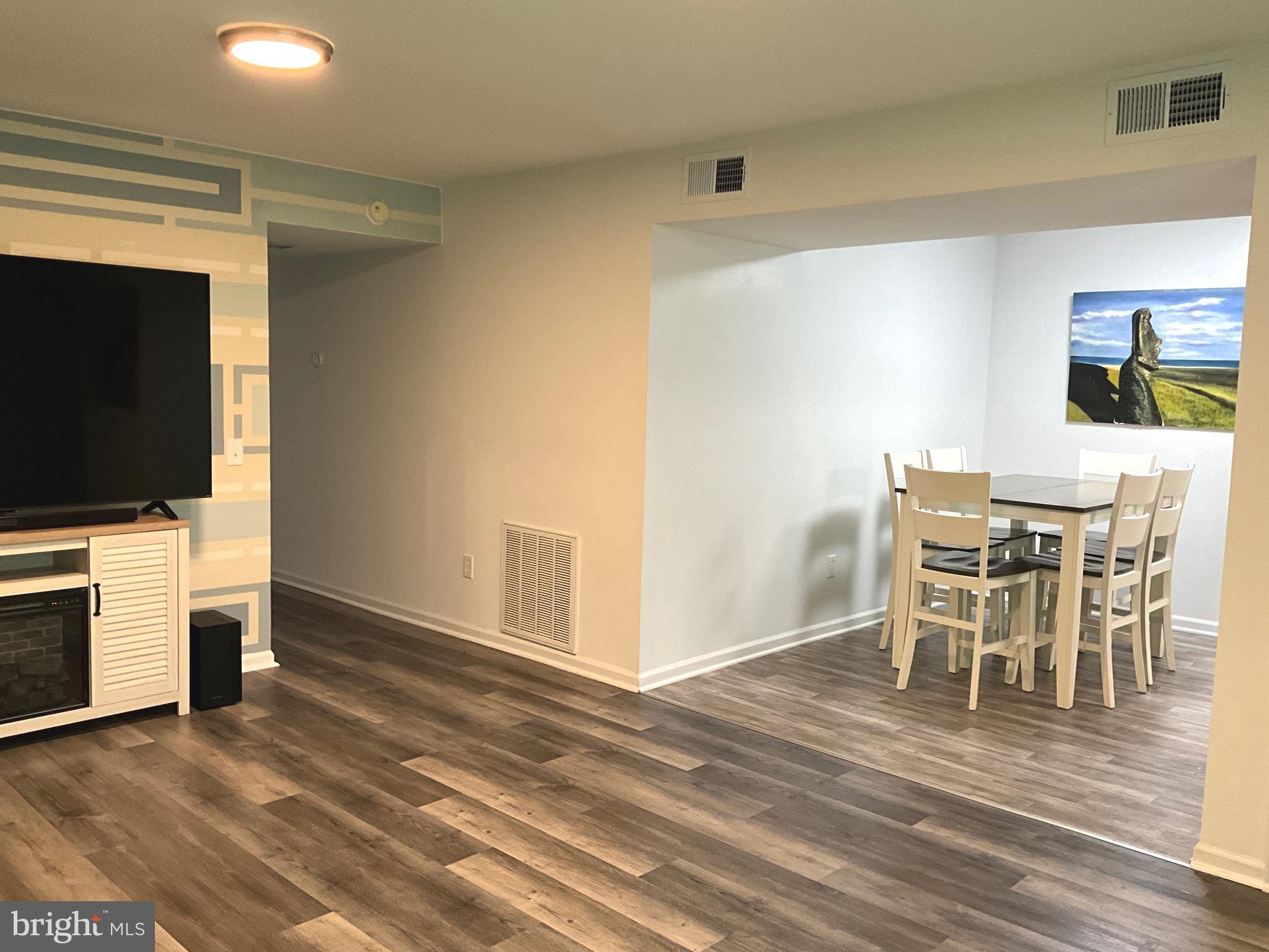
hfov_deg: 61.7
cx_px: 634
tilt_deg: -6.4
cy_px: 476
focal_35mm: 29
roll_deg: -2.1
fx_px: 1063
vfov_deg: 48.2
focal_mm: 3
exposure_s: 1/60
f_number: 1.8
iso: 125
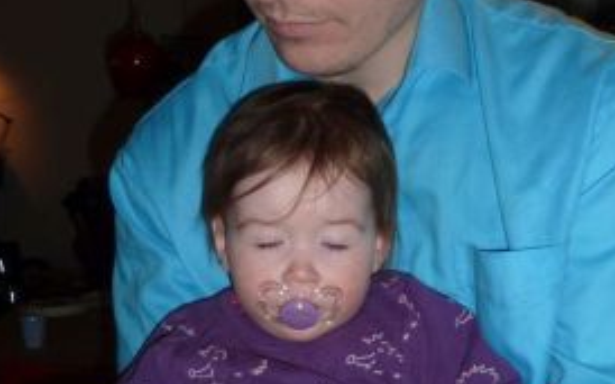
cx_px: 314
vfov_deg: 22.3
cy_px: 222
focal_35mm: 58
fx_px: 972
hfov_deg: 35.1
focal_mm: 4.1
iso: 100
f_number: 3.3
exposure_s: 1/60
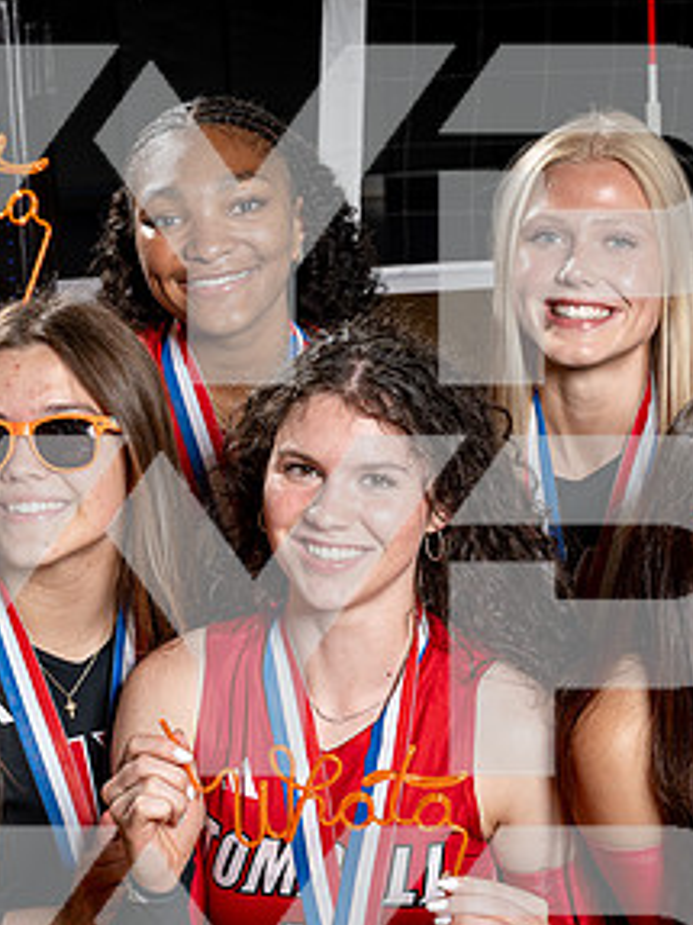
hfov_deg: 14.4
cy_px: 608
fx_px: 2751
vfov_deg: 19.0
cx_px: 387
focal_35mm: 103
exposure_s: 1/250
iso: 100
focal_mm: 53
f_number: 8
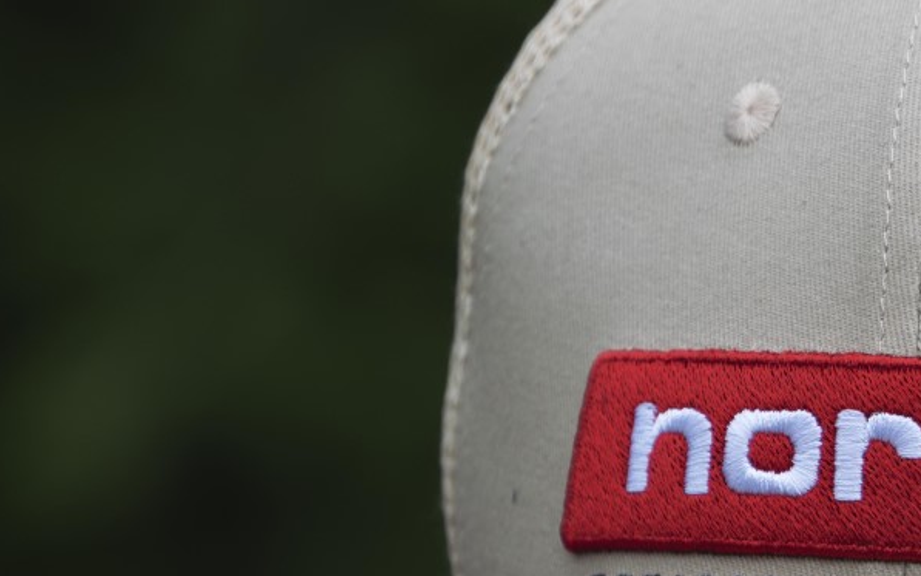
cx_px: 1486
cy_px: 696
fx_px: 17142
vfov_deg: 1.9
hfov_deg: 3.1
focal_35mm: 683
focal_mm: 200
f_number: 4
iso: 125
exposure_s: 1/400
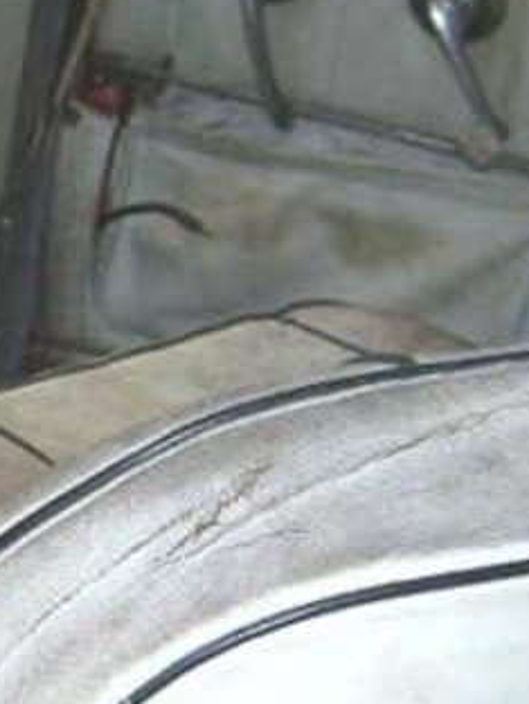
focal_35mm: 134
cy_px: 479
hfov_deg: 10.1
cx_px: -572
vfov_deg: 14.7
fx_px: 2729
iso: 100
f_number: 2.8
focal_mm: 5.8
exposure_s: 1/45
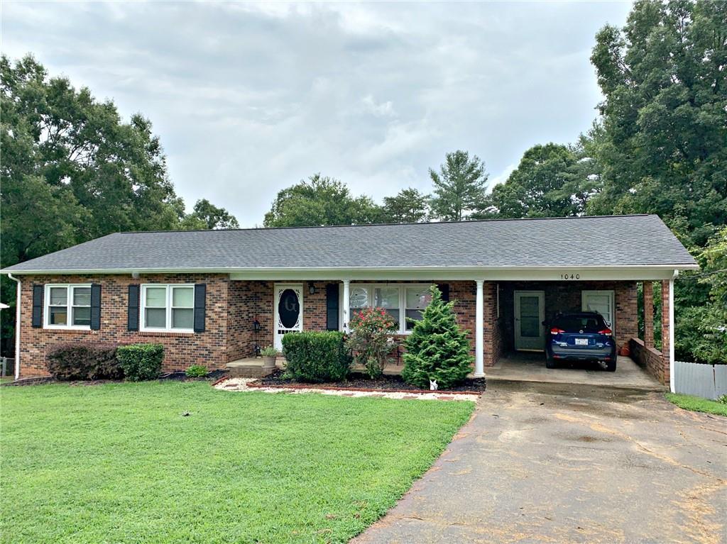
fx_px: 546
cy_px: 272
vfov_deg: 53.0
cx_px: 364
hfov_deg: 67.3
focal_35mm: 26
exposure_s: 1/3185
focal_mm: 4.25
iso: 25
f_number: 1.8
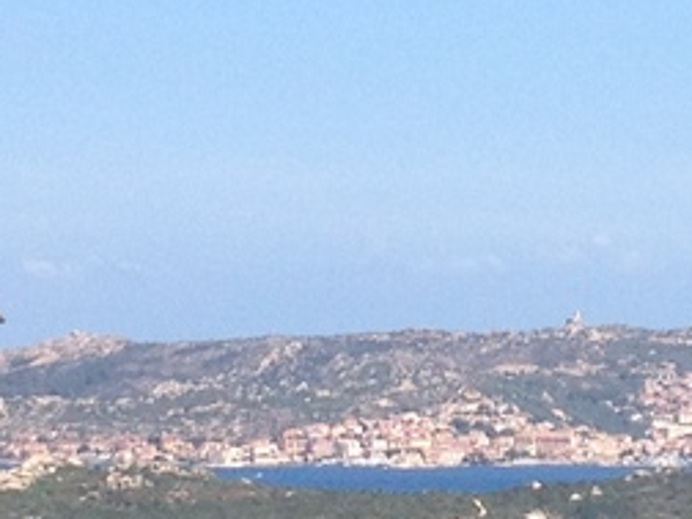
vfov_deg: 6.7
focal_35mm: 222
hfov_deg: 8.9
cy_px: 258
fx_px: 4438
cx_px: 684
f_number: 2.4
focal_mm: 4.28
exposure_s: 1/1534
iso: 50
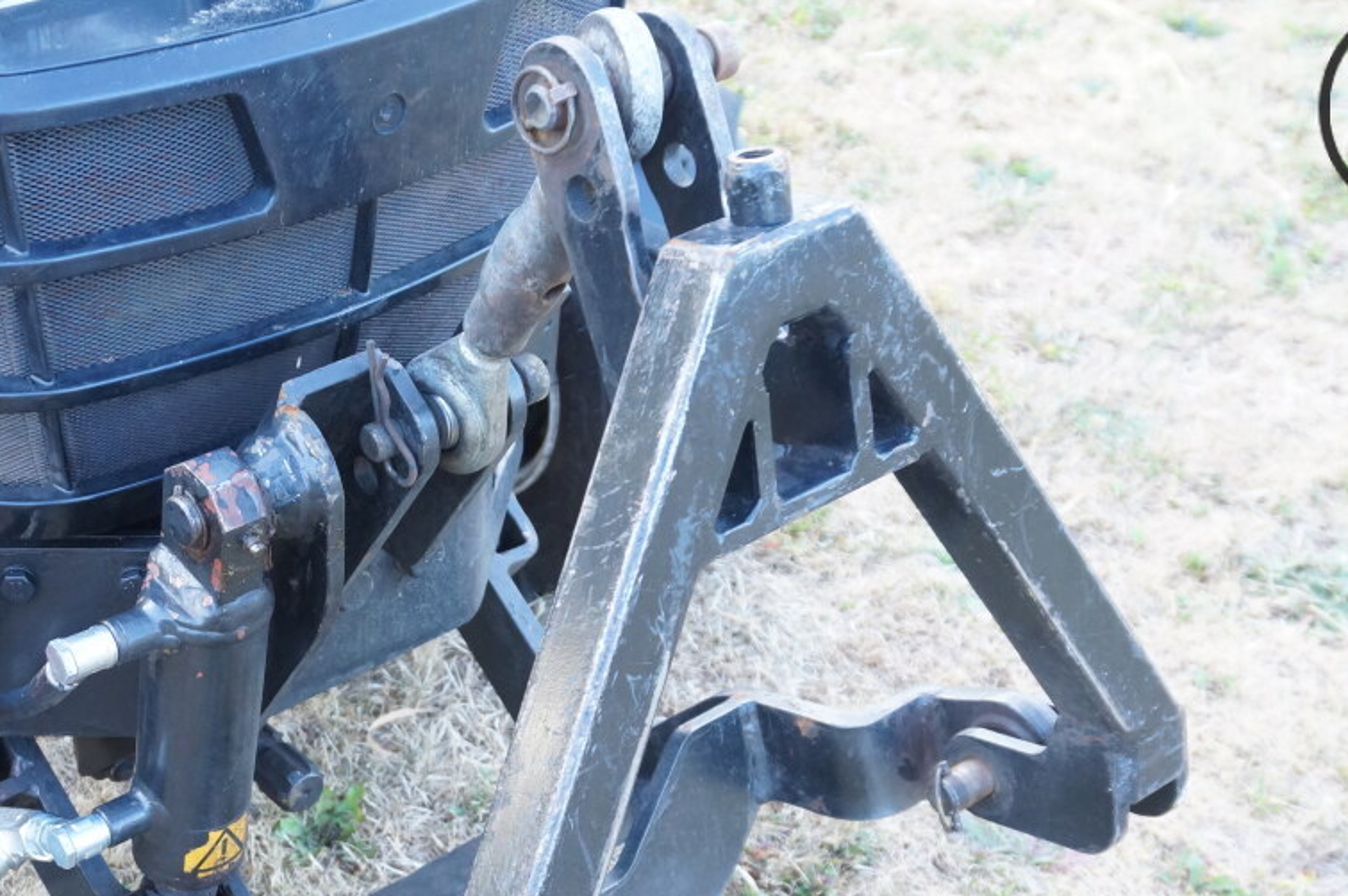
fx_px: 2282
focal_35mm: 61
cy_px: 652
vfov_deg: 22.1
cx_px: 507
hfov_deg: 32.8
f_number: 5
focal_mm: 24
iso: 800
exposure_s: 1/80
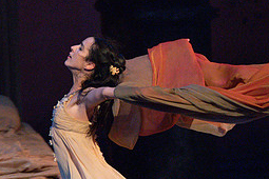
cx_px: 13
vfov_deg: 1.3
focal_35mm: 1059
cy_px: 158
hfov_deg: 1.9
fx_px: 7912
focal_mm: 400
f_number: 6.3
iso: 6400
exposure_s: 1/320
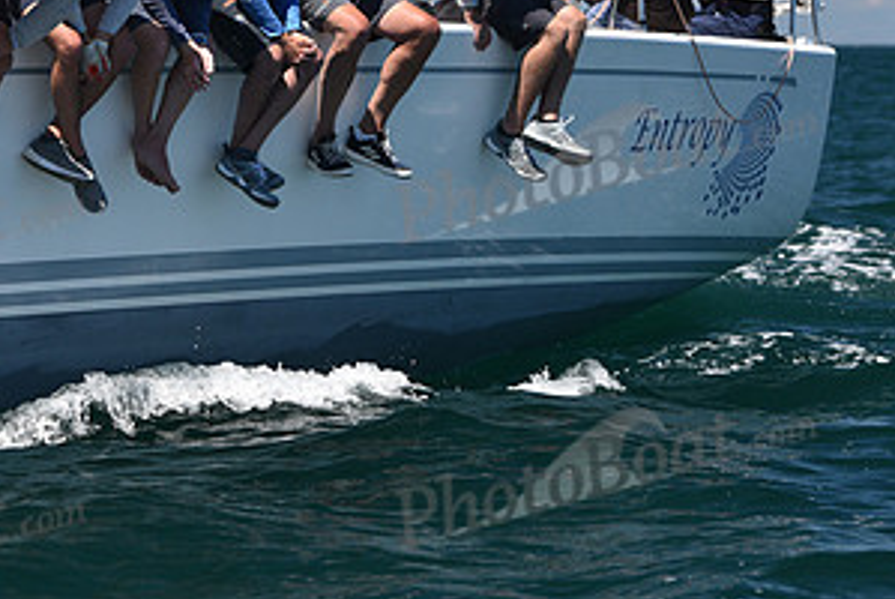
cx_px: 242
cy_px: 52
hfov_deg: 9.1
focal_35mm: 225
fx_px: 5599
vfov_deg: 6.1
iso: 250
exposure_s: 1/800
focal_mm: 116
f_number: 4.5
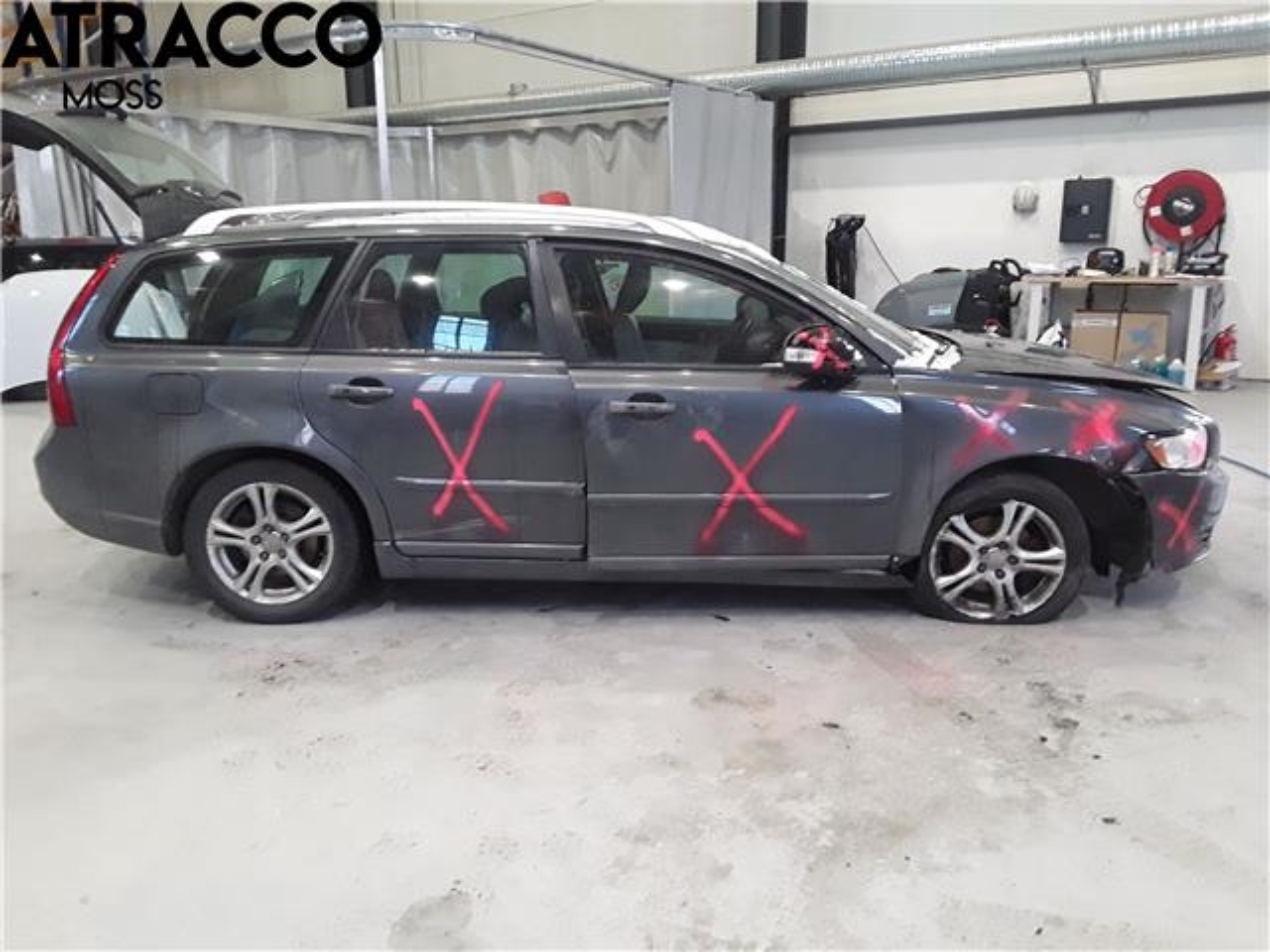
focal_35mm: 28
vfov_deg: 49.7
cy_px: 476
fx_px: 1027
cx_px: 635
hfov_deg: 63.4
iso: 250
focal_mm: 2.91
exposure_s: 1/25
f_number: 1.9
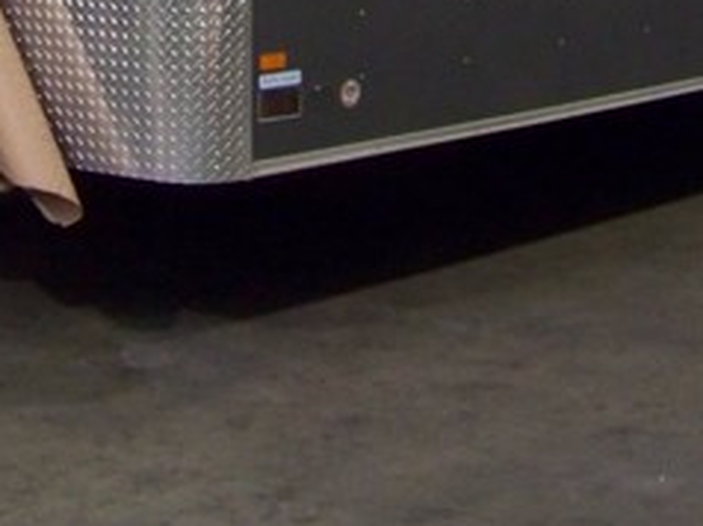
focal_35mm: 106
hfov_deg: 18.5
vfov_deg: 13.4
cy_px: -185
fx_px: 2151
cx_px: 437
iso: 337
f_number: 2.8
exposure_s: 1/30
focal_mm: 5.85
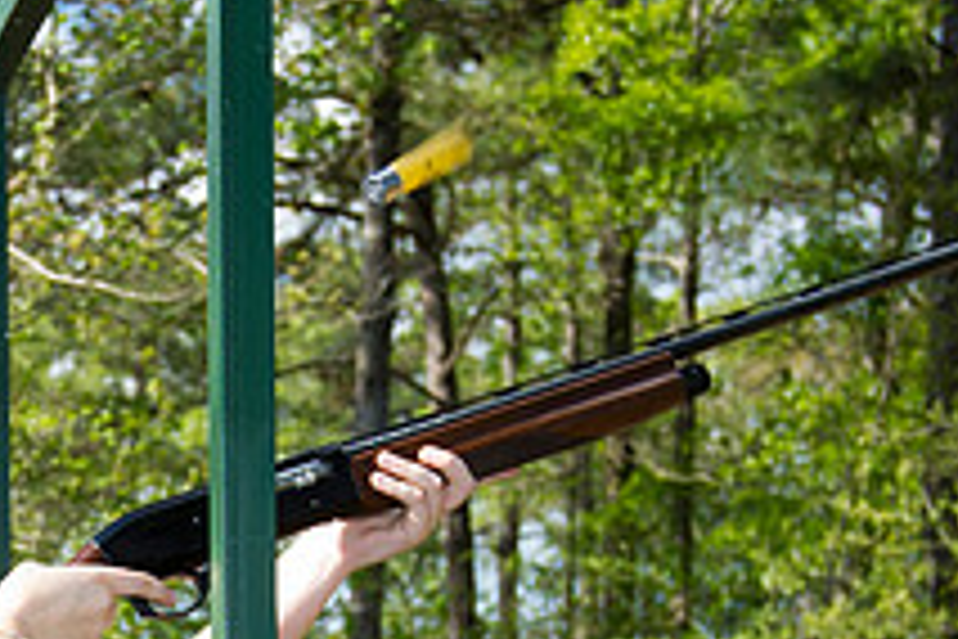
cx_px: 31
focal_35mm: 109
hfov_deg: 18.3
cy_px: 828
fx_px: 2900
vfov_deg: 12.2
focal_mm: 40
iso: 100
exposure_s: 1/200
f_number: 5.6
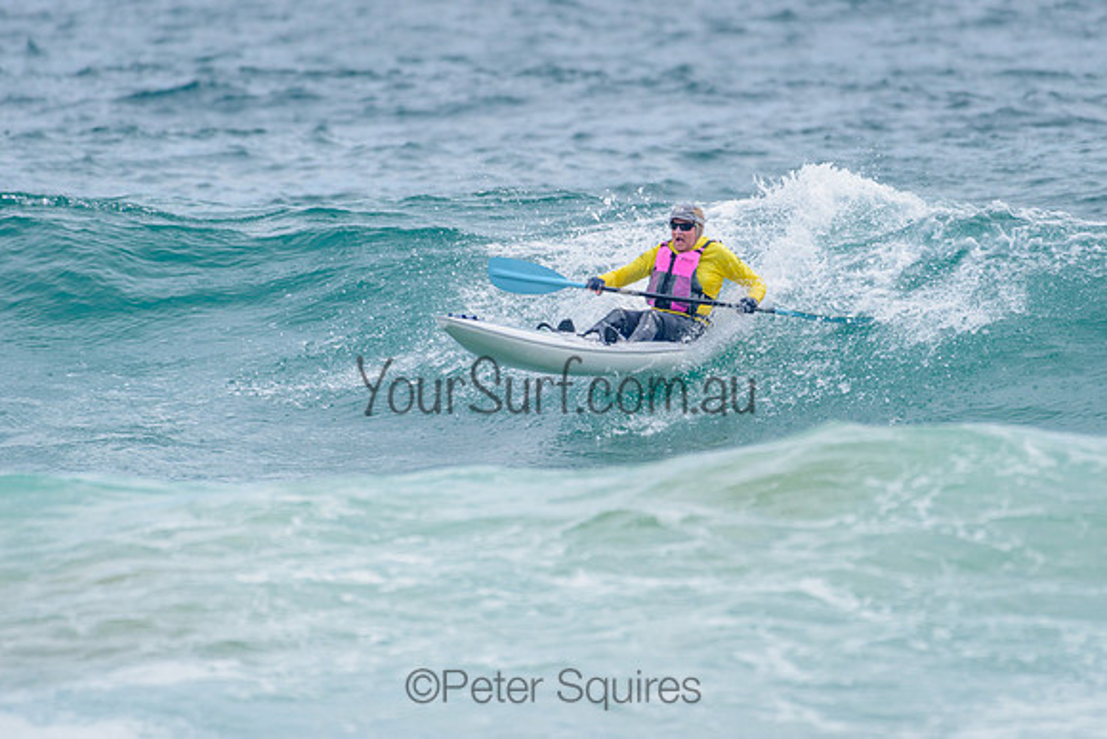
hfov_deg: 3.4
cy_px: 301
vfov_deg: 2.2
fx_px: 18841
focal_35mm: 613
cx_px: 644
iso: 220
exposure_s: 1/2000
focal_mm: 500
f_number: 5.6
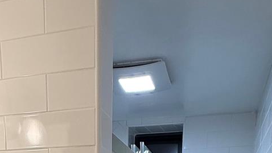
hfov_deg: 42.0
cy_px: 312
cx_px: 117
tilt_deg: -13.0
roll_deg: -0.8
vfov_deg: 17.2
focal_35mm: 49
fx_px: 353
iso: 125
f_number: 2.2
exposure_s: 1/120
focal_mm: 2.22
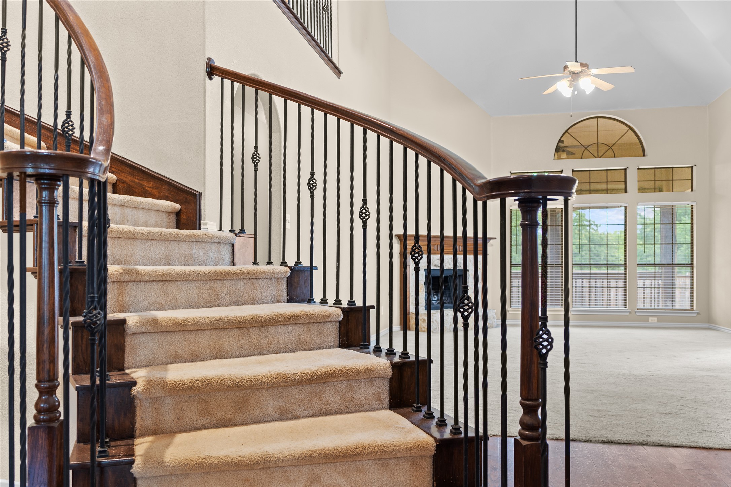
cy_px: 244
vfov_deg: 47.9
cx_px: 366
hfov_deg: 67.4
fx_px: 548
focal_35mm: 27
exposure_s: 1/1.25
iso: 100
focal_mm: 18
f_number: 2.8
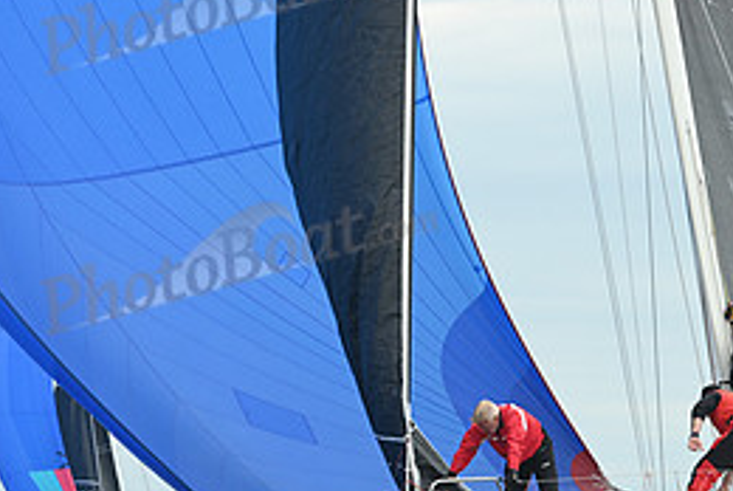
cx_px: 586
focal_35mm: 390
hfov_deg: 5.3
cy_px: 368
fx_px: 7950
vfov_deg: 3.5
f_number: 7.1
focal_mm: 175
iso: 400
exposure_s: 1/800
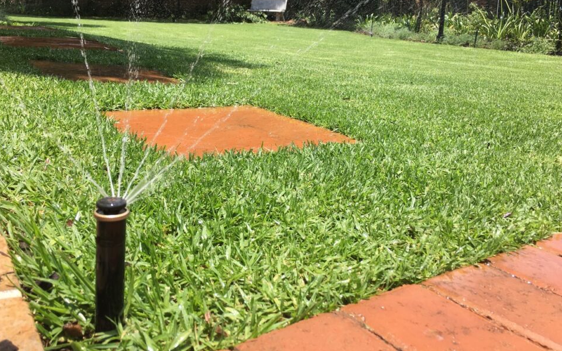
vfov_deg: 38.0
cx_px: 271
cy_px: 125
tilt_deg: -13.4
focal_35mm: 33
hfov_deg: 58.1
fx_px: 505
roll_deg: +0.5
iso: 25
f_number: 2.2
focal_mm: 4.15
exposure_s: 1/999
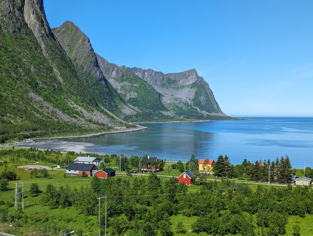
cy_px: 118
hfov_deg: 39.6
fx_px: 435
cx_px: 156
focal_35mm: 48
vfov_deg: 30.3
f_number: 1.85
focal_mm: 6.81
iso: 48
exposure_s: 1/2000
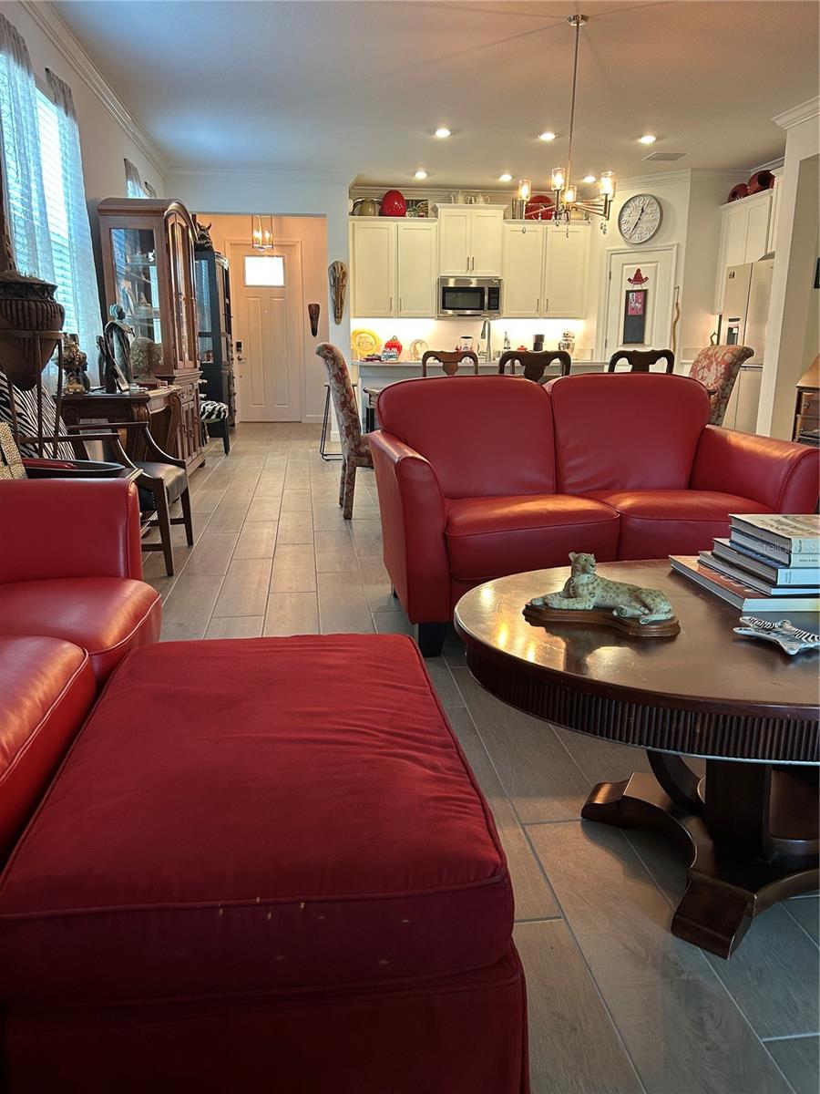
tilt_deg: -13.9
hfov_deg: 53.1
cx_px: 410
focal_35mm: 26
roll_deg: -0.4
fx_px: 821
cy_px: 547
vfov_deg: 67.3
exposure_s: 1/60
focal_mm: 5.7
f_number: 1.5
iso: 125
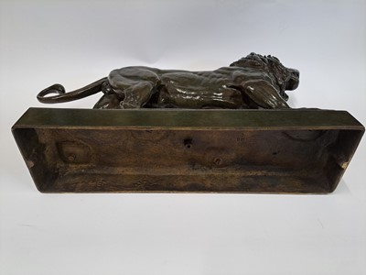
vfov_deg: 56.8
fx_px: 254
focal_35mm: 24
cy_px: 138
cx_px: 183
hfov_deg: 71.6
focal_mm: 5.23
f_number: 1.8
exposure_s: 1/60
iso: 100
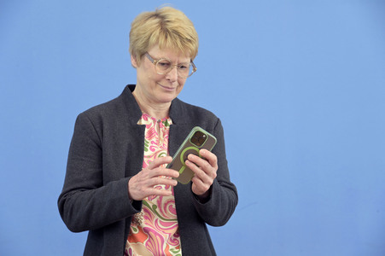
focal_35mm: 85
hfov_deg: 23.9
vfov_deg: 16.0
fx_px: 908
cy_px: 128
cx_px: 192
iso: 3200
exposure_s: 1/320
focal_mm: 85
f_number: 6.3
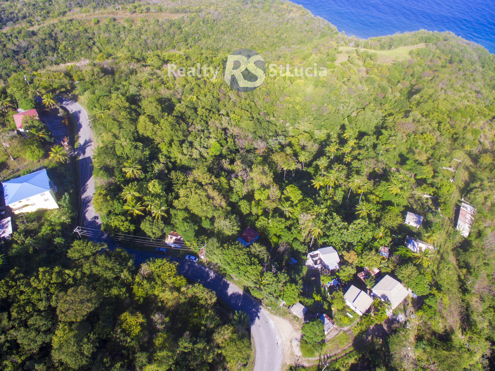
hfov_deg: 81.8
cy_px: 186
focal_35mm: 20
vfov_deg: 65.9
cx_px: 248
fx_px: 286
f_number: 2.8
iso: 100
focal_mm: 3.61
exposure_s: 1/400
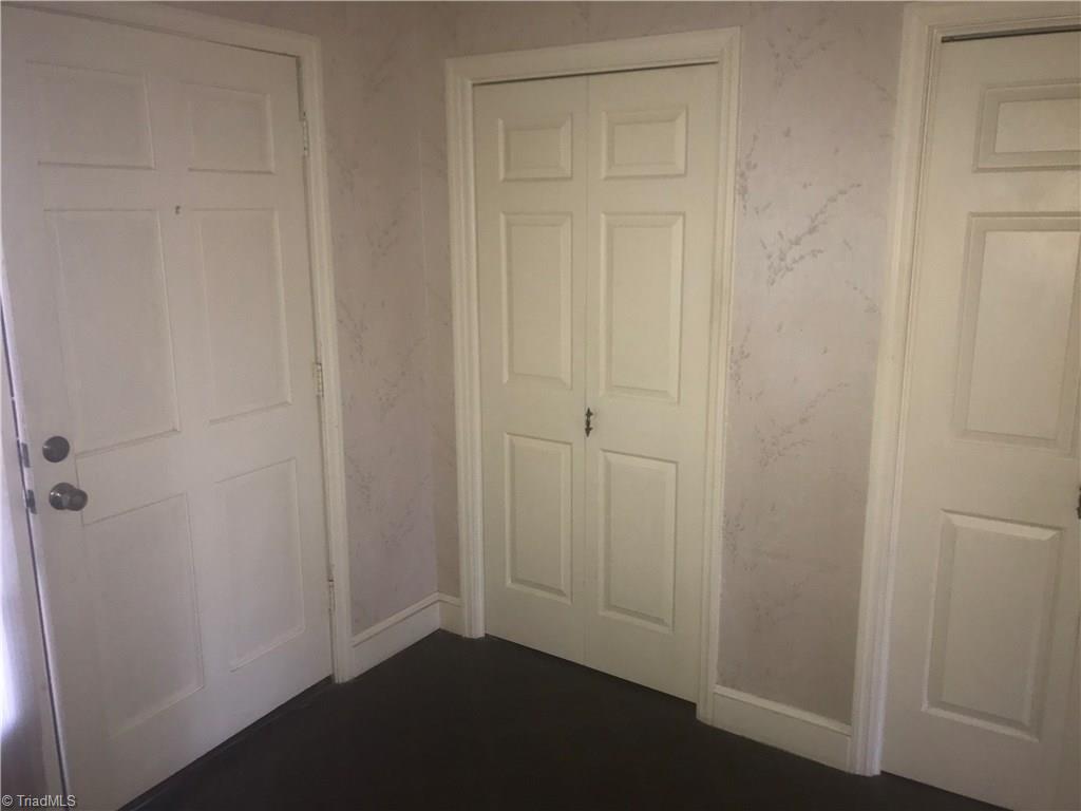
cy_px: 406
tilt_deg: -11.7
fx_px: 874
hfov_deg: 63.4
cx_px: 540
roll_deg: +0.8
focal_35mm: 28
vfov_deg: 49.7
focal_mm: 3.99
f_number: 1.8
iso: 64
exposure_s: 1/16
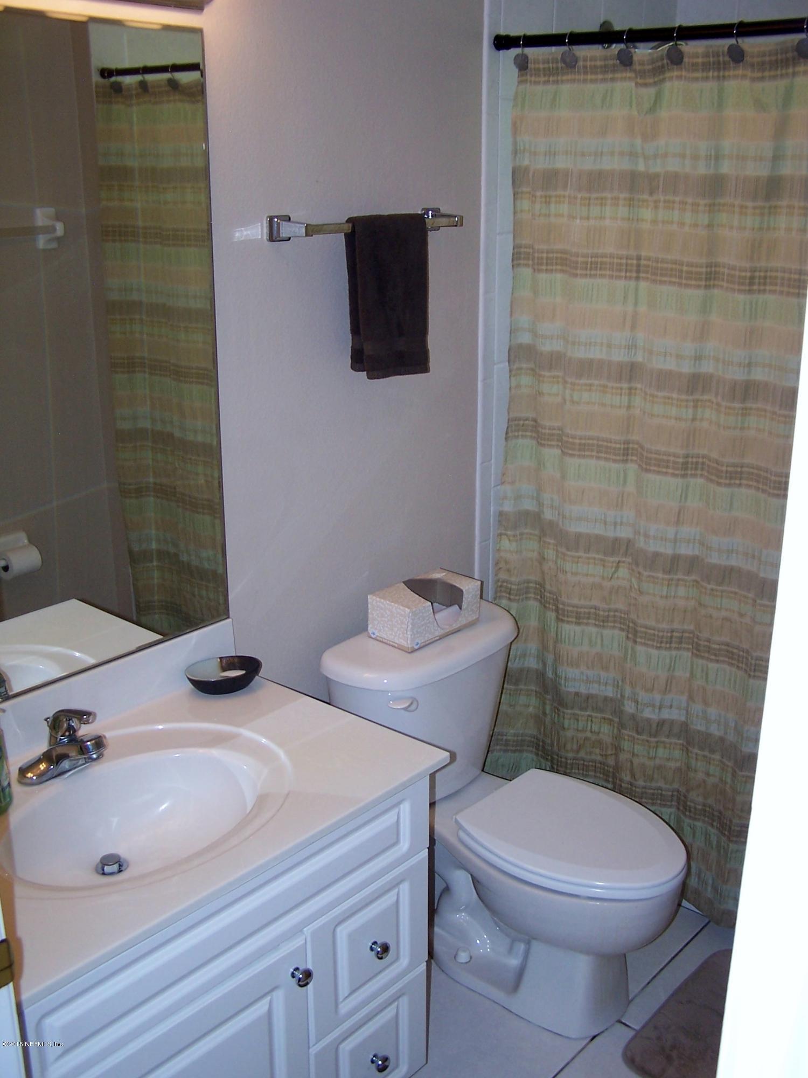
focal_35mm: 38
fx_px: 1183
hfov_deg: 37.7
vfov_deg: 49.0
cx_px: 404
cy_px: 539
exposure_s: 1/60
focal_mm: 6.3
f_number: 2.8
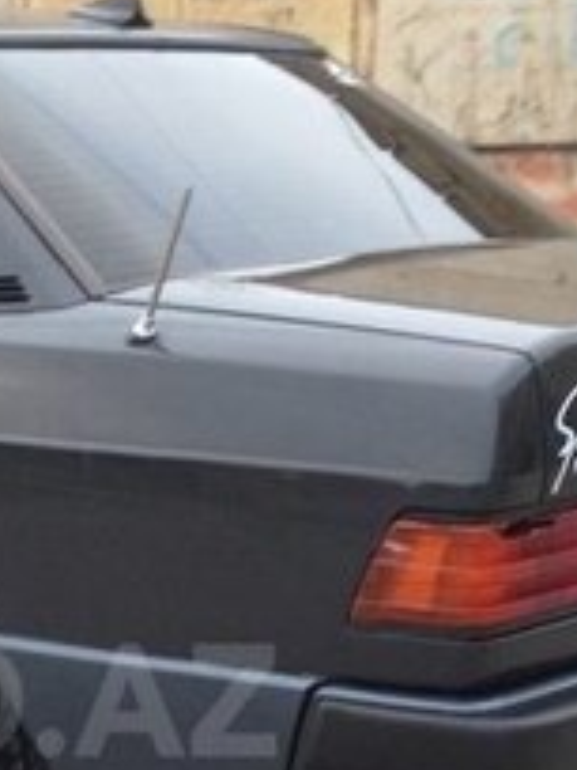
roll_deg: -0.2
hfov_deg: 13.5
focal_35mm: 107
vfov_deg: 18.1
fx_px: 2378
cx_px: -109
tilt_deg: -11.4
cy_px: 700
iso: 64
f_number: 2.4
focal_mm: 4.12
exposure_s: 1/20
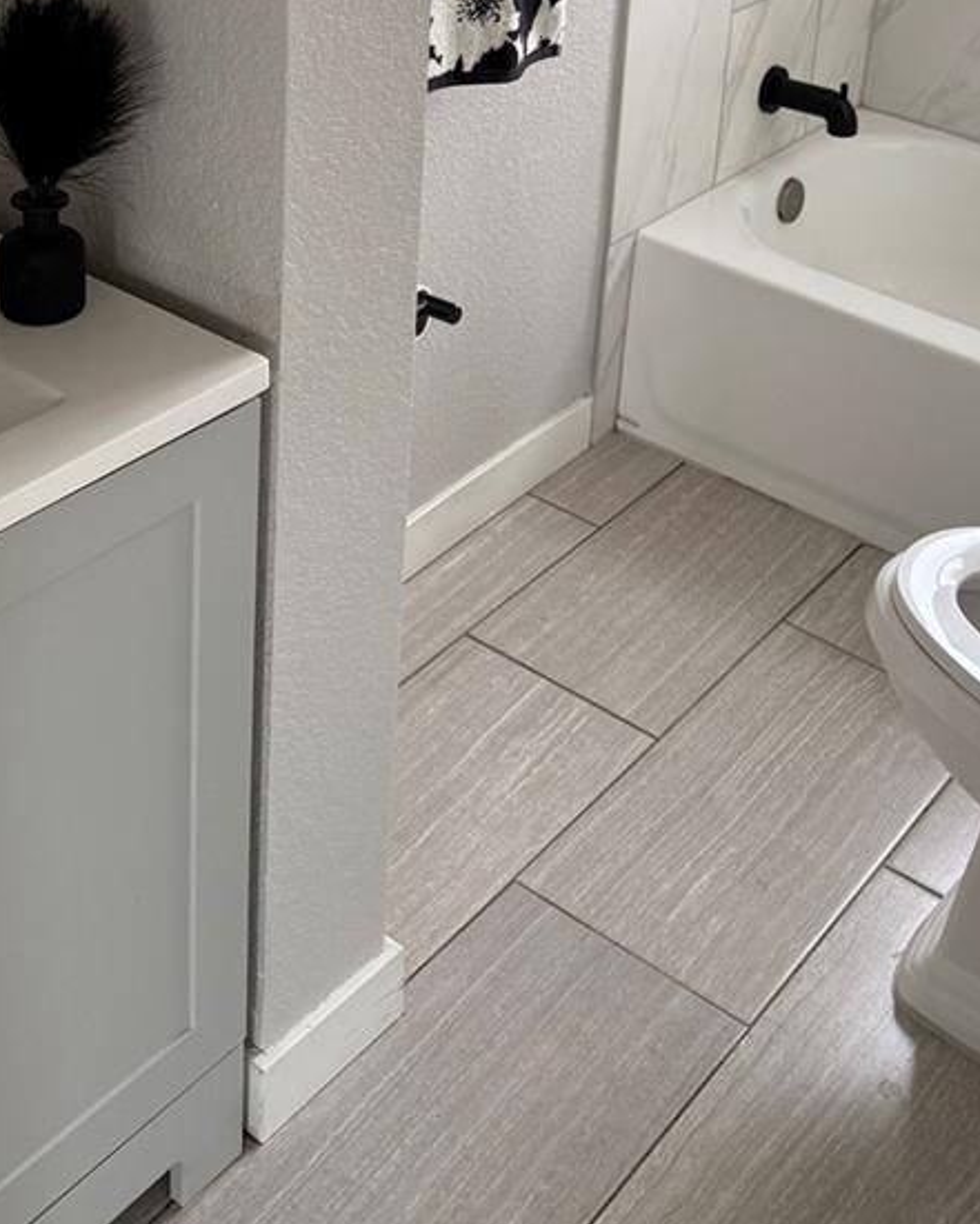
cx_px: 491
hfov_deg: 29.7
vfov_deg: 34.4
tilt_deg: -21.2
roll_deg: -2.4
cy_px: 104
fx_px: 1849
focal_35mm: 51
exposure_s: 1/65
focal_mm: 6.76
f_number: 1.78
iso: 200
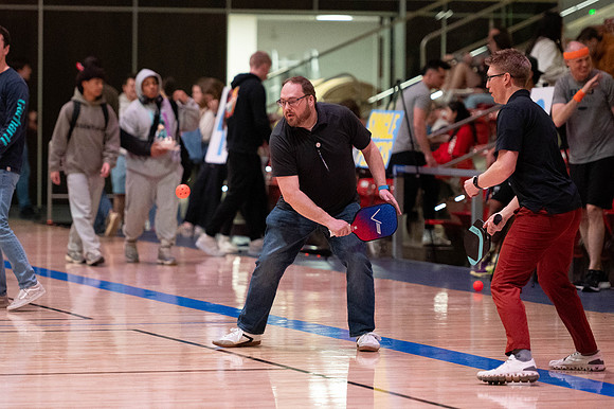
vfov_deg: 7.5
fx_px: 3117
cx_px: 252
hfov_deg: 11.2
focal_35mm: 183
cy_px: 204
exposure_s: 1/800
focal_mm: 155
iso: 10000
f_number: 2.8
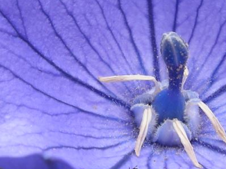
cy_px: 87
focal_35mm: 176
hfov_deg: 11.2
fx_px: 1148
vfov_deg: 8.4
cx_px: 177
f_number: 3.8
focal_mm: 7.5
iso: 64
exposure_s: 1/147
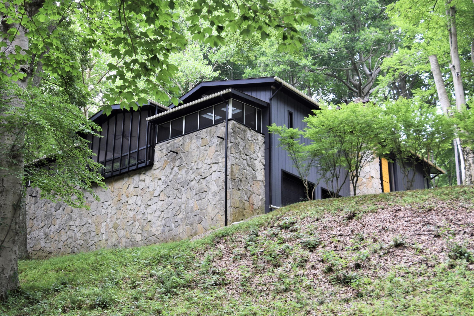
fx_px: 592
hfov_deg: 43.6
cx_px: 227
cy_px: 183
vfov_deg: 29.8
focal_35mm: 45
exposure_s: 1/100
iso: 400
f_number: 5
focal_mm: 24
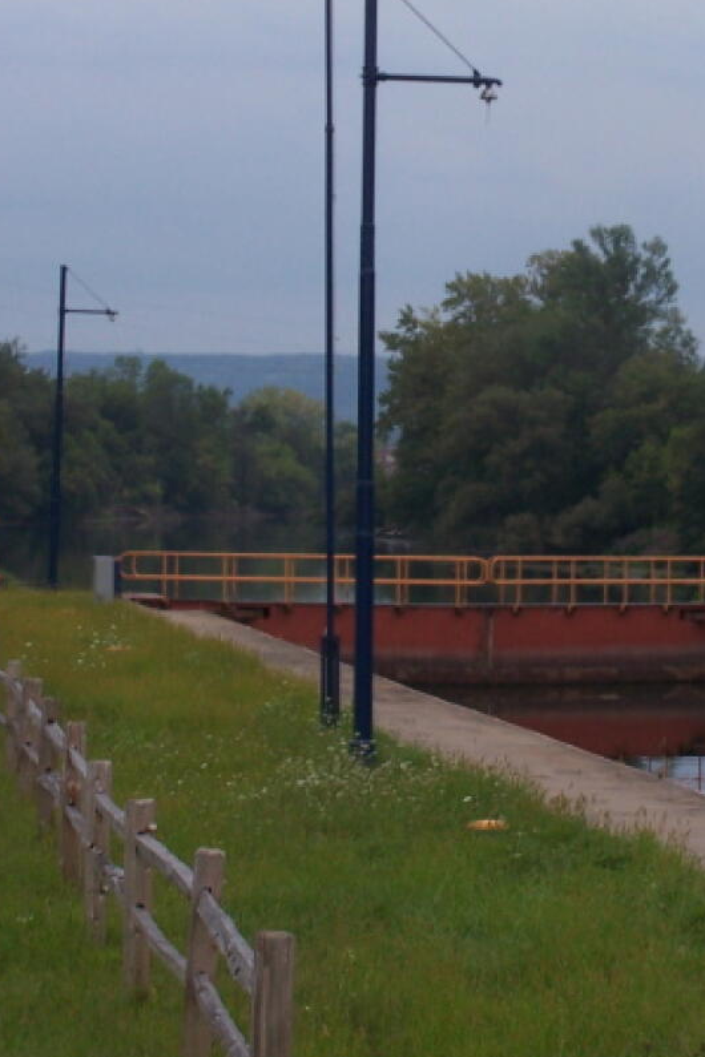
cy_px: 293
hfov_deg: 10.2
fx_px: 3936
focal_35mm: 134
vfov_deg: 15.2
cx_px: 625
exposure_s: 1/40
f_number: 3.2
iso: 100
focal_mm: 12.4
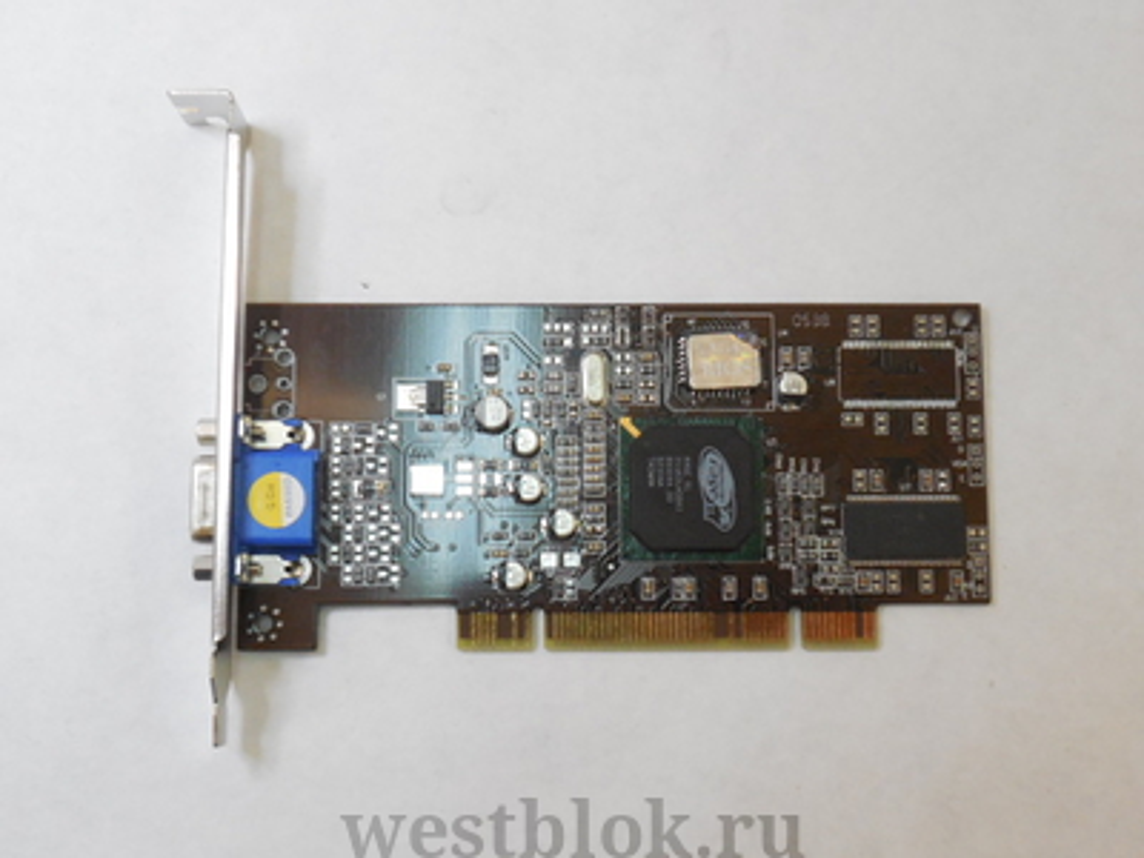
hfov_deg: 38.9
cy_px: 429
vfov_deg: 29.7
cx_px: 572
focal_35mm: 49
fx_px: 1619
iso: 800
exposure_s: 1/100
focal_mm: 8.8
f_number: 4.8
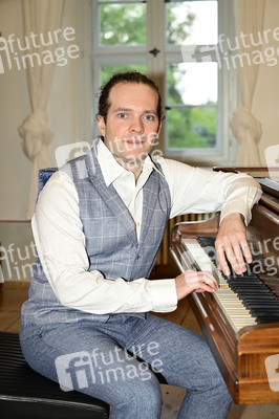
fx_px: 769
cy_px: 210
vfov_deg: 30.5
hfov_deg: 20.6
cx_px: 140
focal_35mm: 66
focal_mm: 66
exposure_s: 1/200
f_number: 4.5
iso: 2500
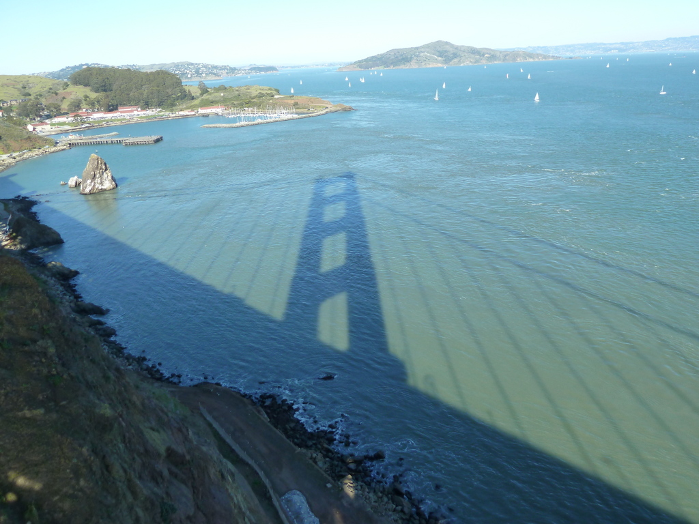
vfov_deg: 54.9
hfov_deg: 69.4
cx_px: 350
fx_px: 505
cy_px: 262
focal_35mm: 25
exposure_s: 1/320
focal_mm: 4.1
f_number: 4
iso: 125
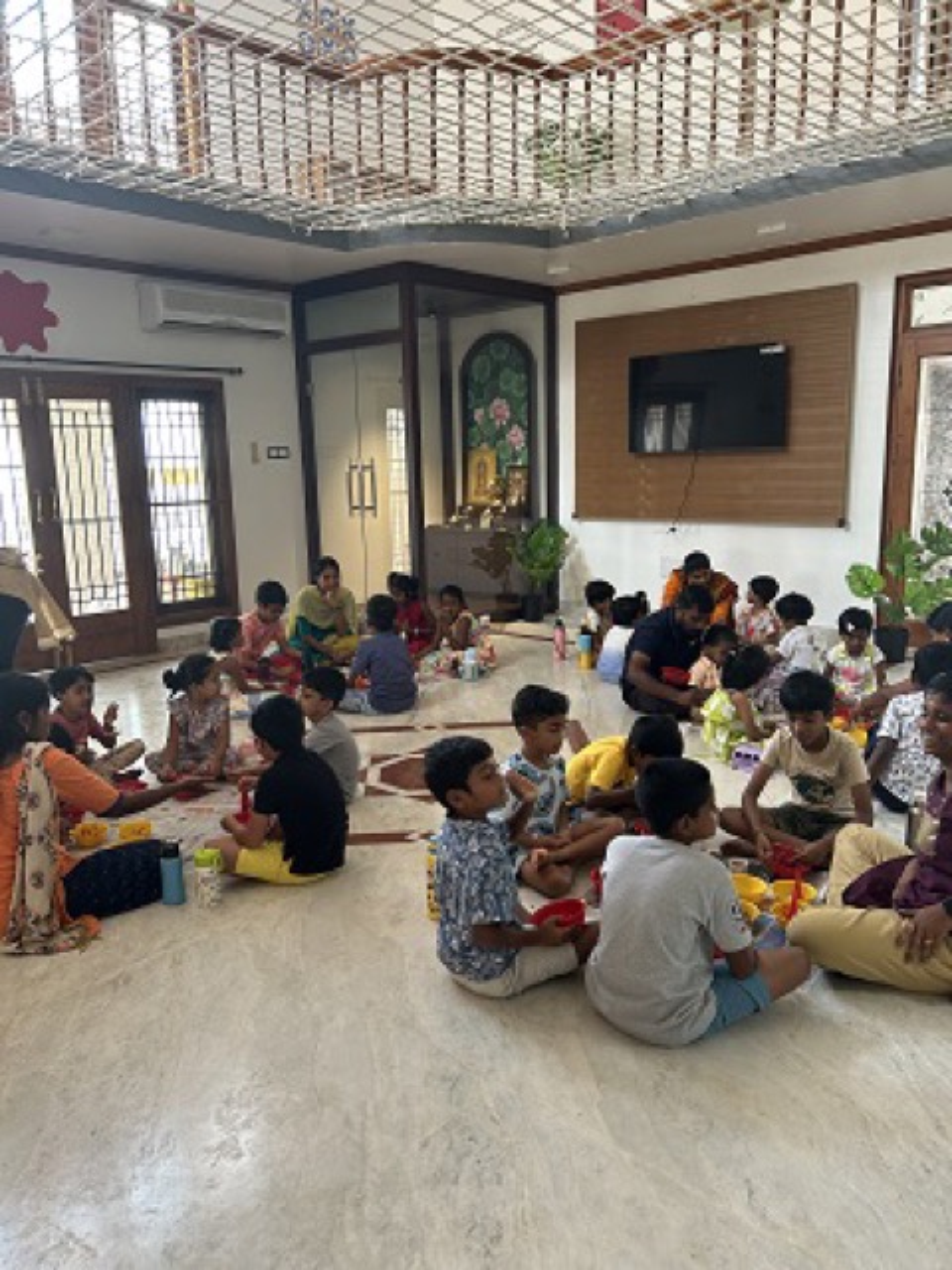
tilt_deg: -11.3
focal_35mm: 26
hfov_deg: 53.1
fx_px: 953
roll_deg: +0.8
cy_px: 635
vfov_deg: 67.3
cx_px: 476
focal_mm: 5.7
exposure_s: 1/50
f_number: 1.5
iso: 100
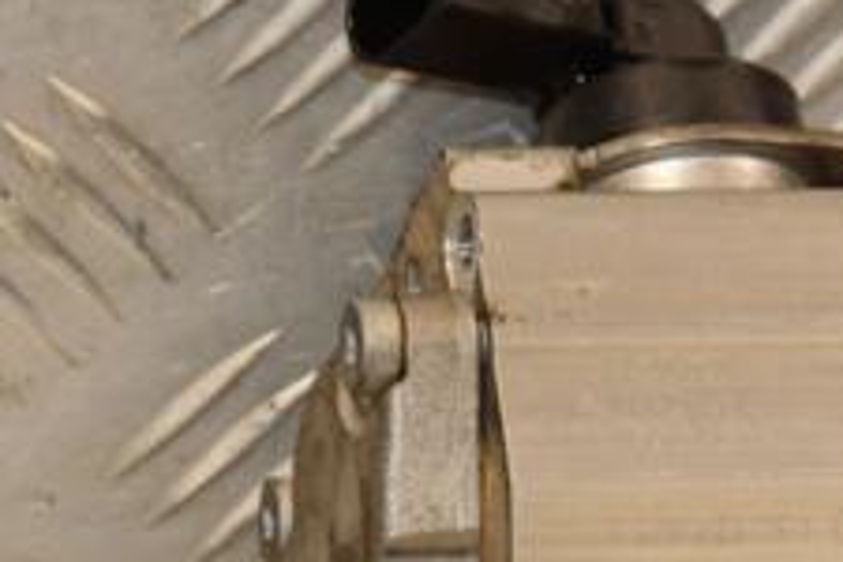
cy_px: 442
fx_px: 9842
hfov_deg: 4.9
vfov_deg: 3.3
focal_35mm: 420
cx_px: 644
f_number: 6.3
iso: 800
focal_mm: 105
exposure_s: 1/160
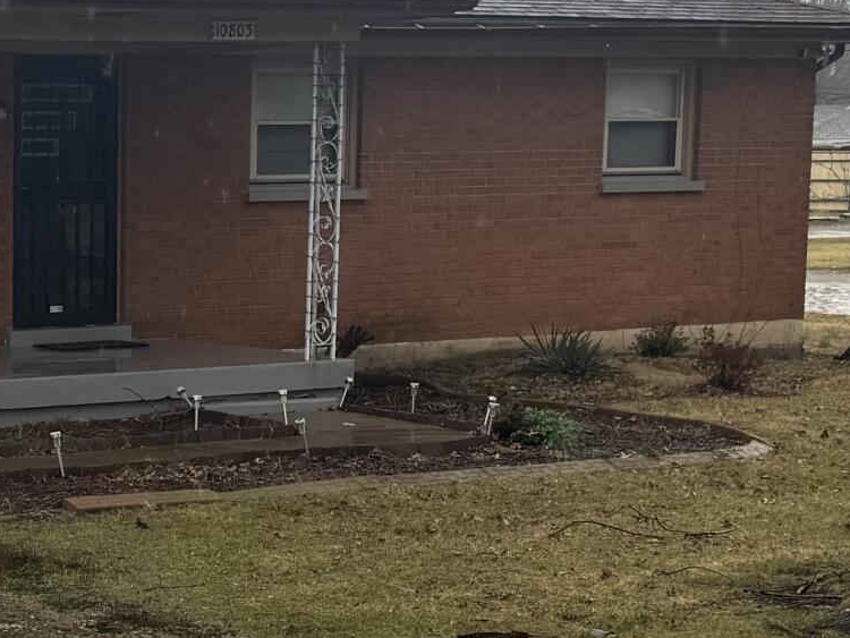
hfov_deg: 19.4
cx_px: -127
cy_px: 491
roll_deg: +0.3
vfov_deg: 15.3
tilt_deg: -8.7
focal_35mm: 96
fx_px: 2358
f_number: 1.78
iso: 64
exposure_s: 1/149
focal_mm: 6.76
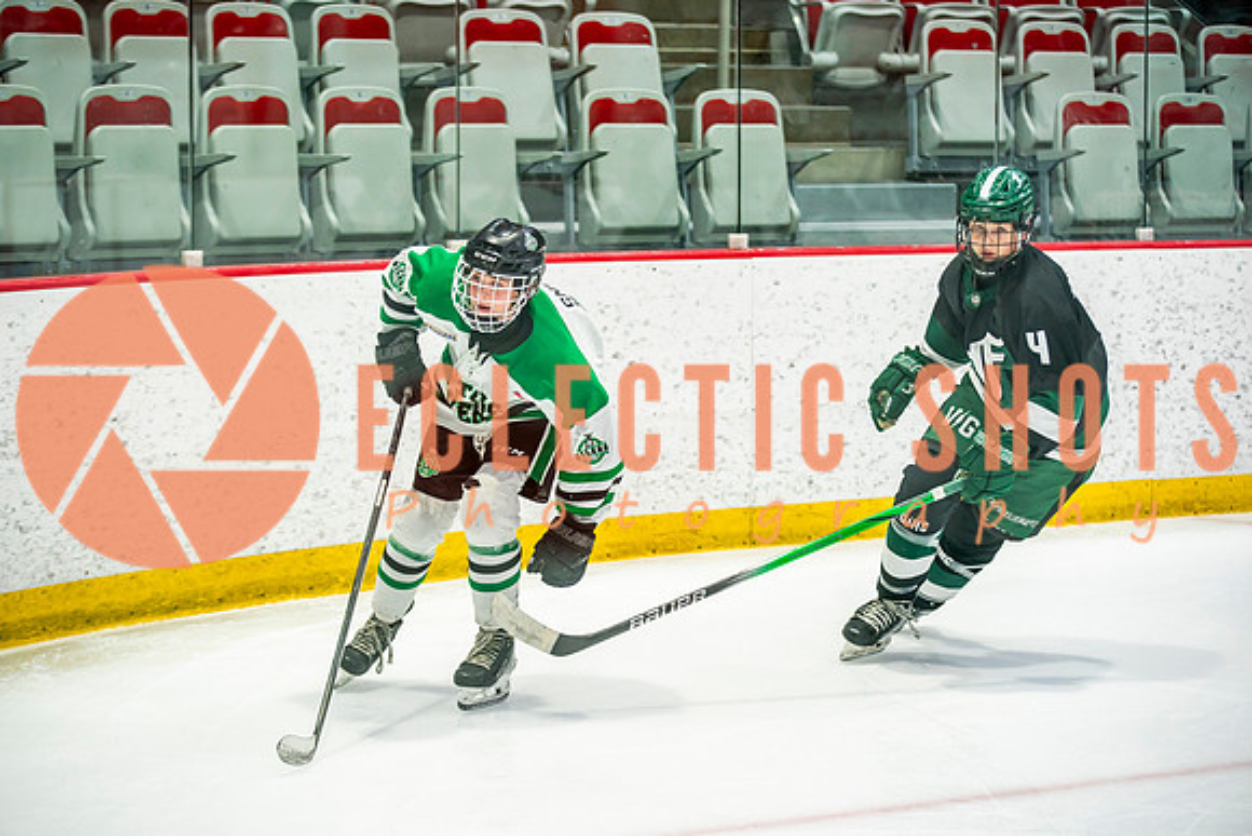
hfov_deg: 17.8
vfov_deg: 11.9
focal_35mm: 115
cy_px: 404
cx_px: 601
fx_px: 3997
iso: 800
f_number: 3.2
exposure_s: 1/640
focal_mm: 110
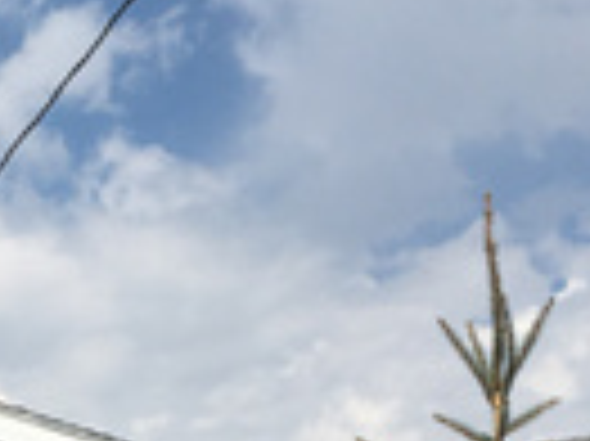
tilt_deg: +4.5
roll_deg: +0.0
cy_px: 886
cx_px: 32
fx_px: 2418
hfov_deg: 13.8
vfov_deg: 9.7
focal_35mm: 142
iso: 25
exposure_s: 1/2404
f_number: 2.2
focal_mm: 4.15
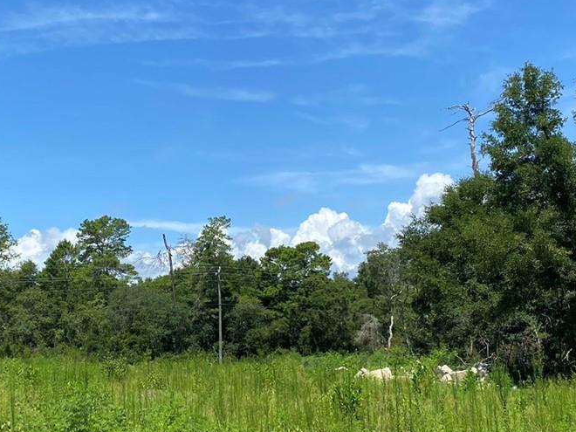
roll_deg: +0.7
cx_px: 158
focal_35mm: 63
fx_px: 1048
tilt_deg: +8.3
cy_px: 198
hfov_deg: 30.3
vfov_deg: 23.3
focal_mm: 4.25
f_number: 1.8
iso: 32
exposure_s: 1/2571
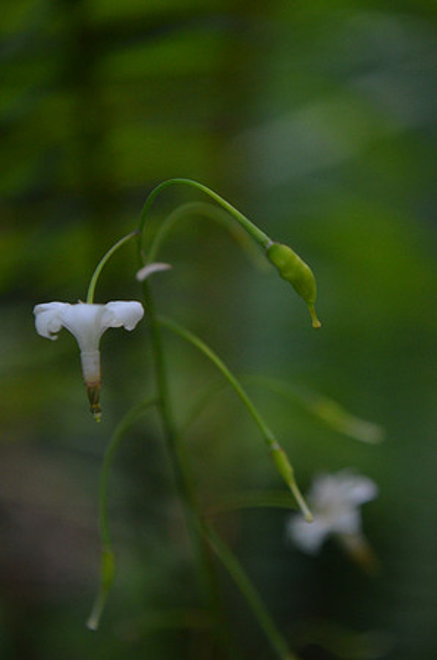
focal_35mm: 82
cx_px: 218
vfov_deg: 24.7
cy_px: 330
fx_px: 1509
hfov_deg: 16.5
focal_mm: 55
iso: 1600
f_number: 5.6
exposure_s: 1/125
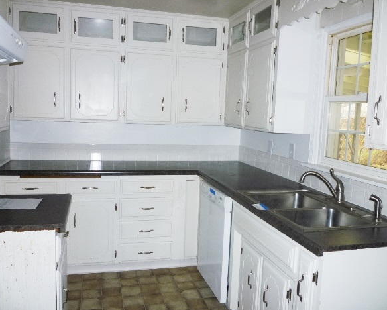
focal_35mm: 31
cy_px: 155
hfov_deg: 57.1
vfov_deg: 47.2
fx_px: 355
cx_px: 197
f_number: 3.3
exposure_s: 1/30
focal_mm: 5.2
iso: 100
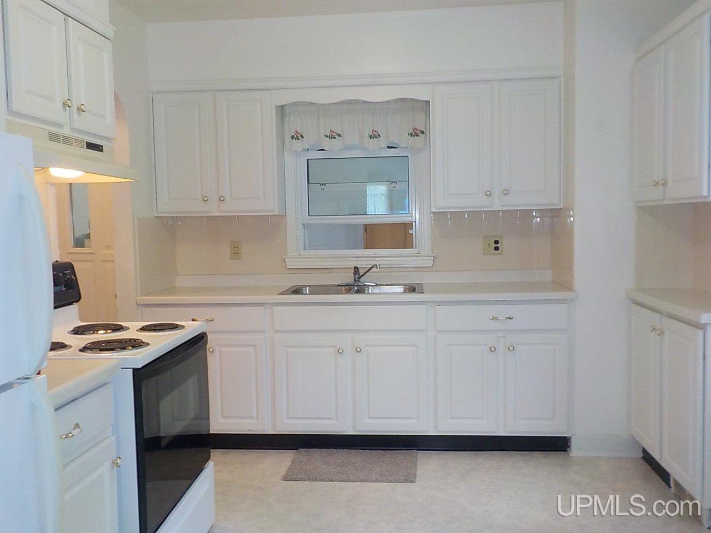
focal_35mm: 30
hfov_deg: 60.0
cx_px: 356
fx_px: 616
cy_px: 266
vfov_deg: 46.8
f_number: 3.3
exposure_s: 1/30
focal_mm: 4.1
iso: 250
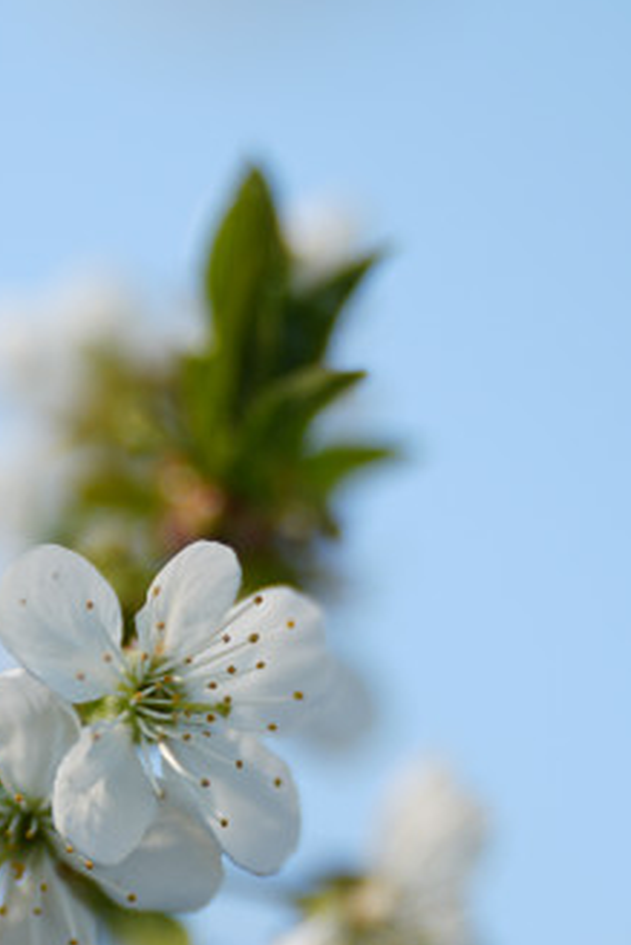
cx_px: -288
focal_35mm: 437
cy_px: 789
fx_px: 11476
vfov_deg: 4.7
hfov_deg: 3.1
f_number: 1.4
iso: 50
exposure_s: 1/1600
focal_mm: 135
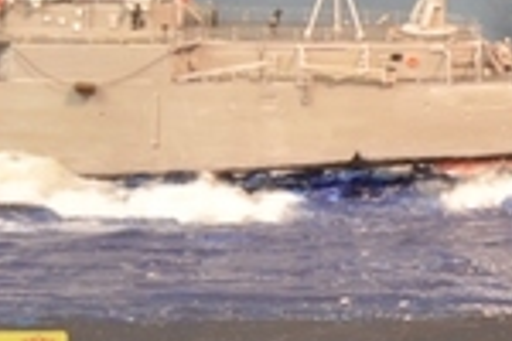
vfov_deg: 4.9
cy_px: -34
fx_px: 3977
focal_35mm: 280
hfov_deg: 7.3
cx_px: -215
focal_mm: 35
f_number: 20
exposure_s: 1.3
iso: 200
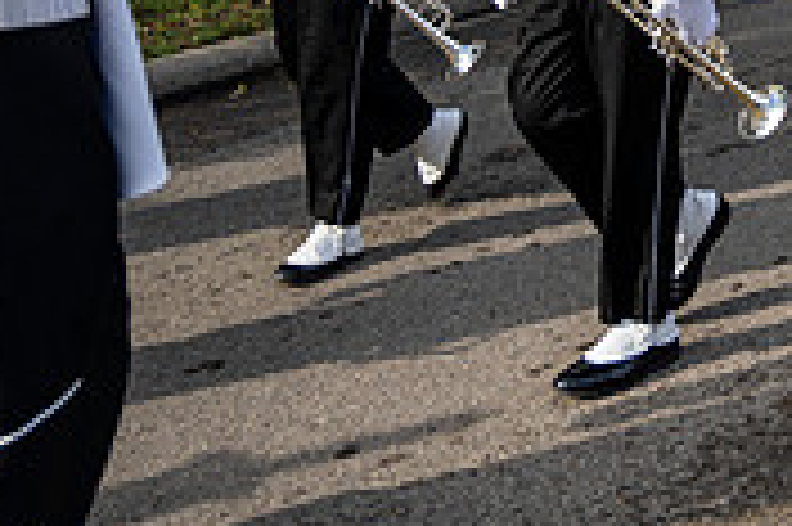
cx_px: 950
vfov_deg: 14.9
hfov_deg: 22.3
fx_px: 1846
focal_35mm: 84
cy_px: -308
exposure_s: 1/1600
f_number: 4
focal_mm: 25.5
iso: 125
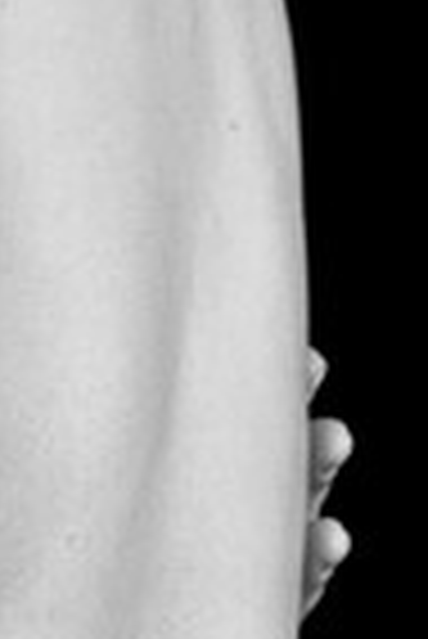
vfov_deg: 4.5
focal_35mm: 450
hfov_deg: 3.1
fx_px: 8005
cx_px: 101
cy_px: 1638
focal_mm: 85
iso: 64
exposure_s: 1/160
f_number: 9
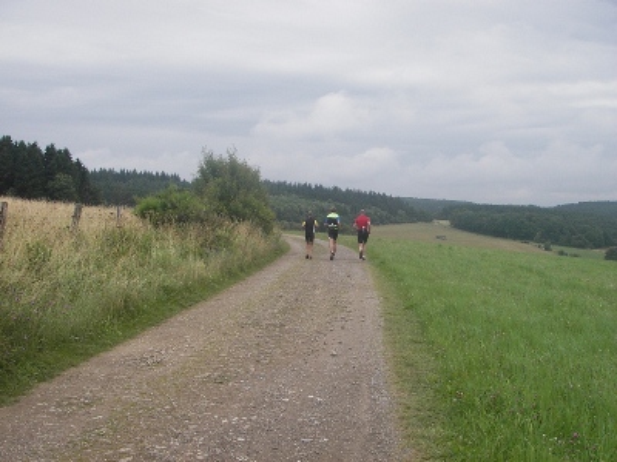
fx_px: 677
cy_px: 231
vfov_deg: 37.7
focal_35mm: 38
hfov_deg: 49.0
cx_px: 308
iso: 50
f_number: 6.6
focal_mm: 6.3
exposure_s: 1/100
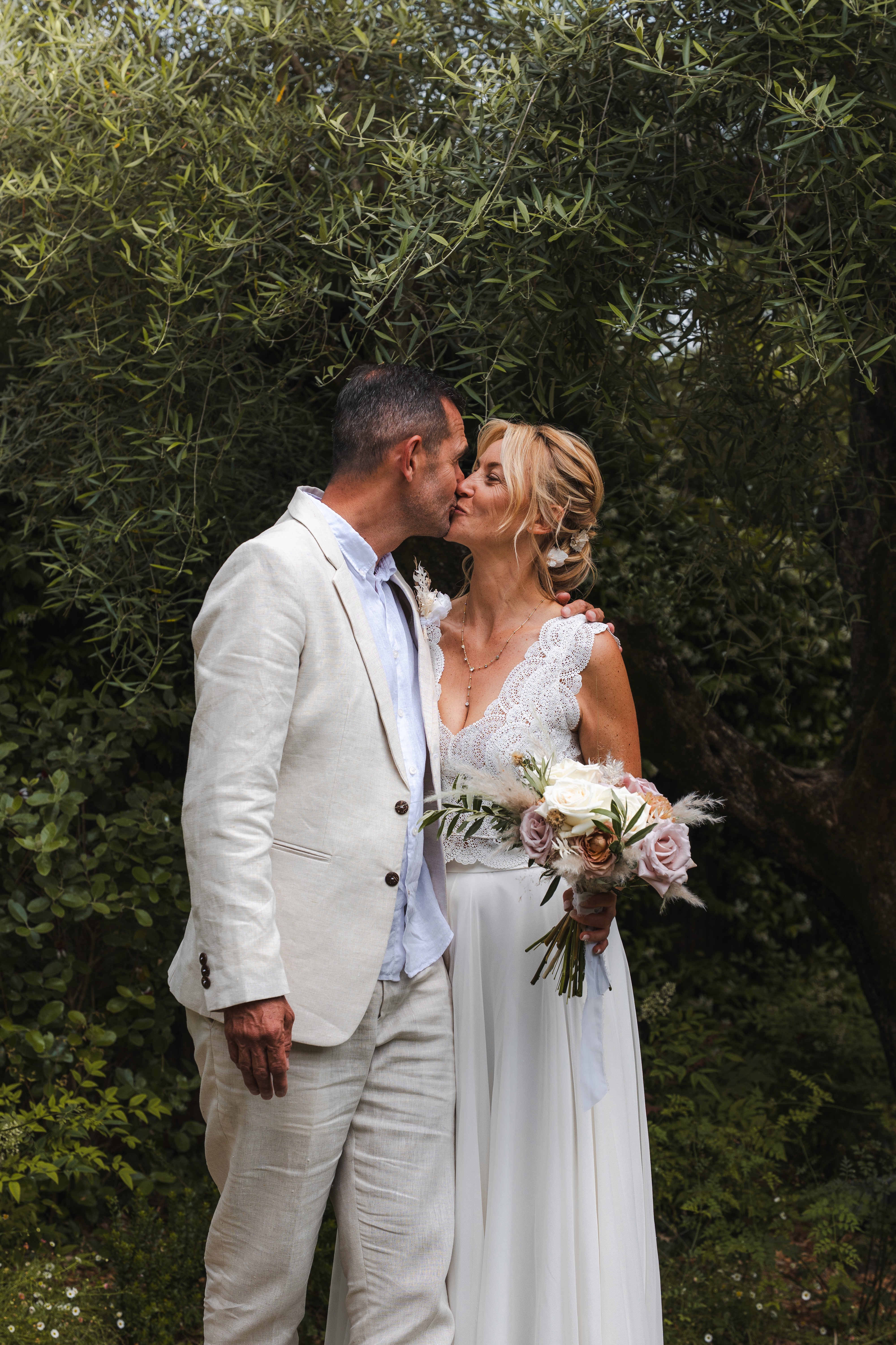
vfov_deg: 28.8
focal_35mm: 70
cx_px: 448
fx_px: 2613
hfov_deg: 19.5
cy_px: 672
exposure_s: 1/1000
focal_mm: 70
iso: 250
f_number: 5
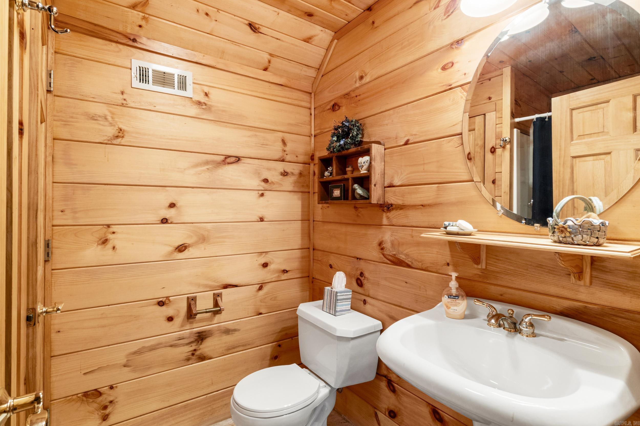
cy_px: 213
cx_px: 320
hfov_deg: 95.0
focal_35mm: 16
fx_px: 293
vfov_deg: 72.0
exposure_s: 2
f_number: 9
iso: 250
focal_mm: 11
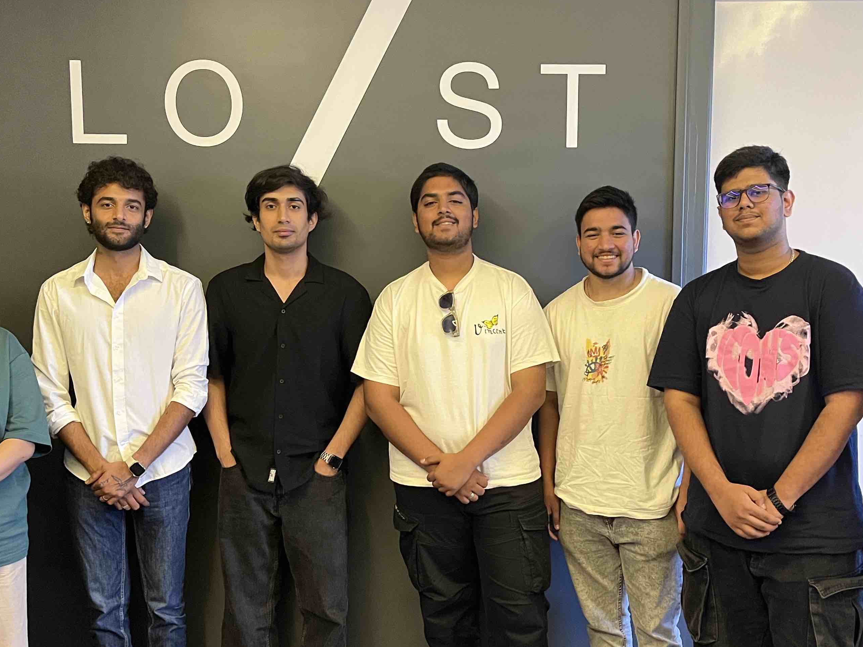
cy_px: 351
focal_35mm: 41
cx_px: 474
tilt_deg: -6.7
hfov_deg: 45.7
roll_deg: -0.2
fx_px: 1022
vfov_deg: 35.1
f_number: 1.6
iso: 500
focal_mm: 5.1
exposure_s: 1/50
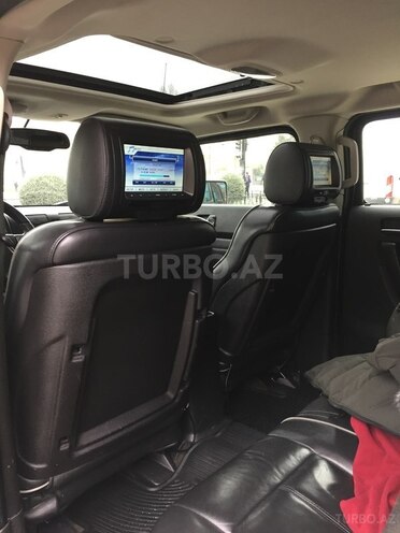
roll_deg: +1.2
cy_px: 266
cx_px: 200
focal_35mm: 29
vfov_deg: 61.7
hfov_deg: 48.2
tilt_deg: -10.9
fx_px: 447
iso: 64
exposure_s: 1/33
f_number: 2.2
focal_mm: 4.15
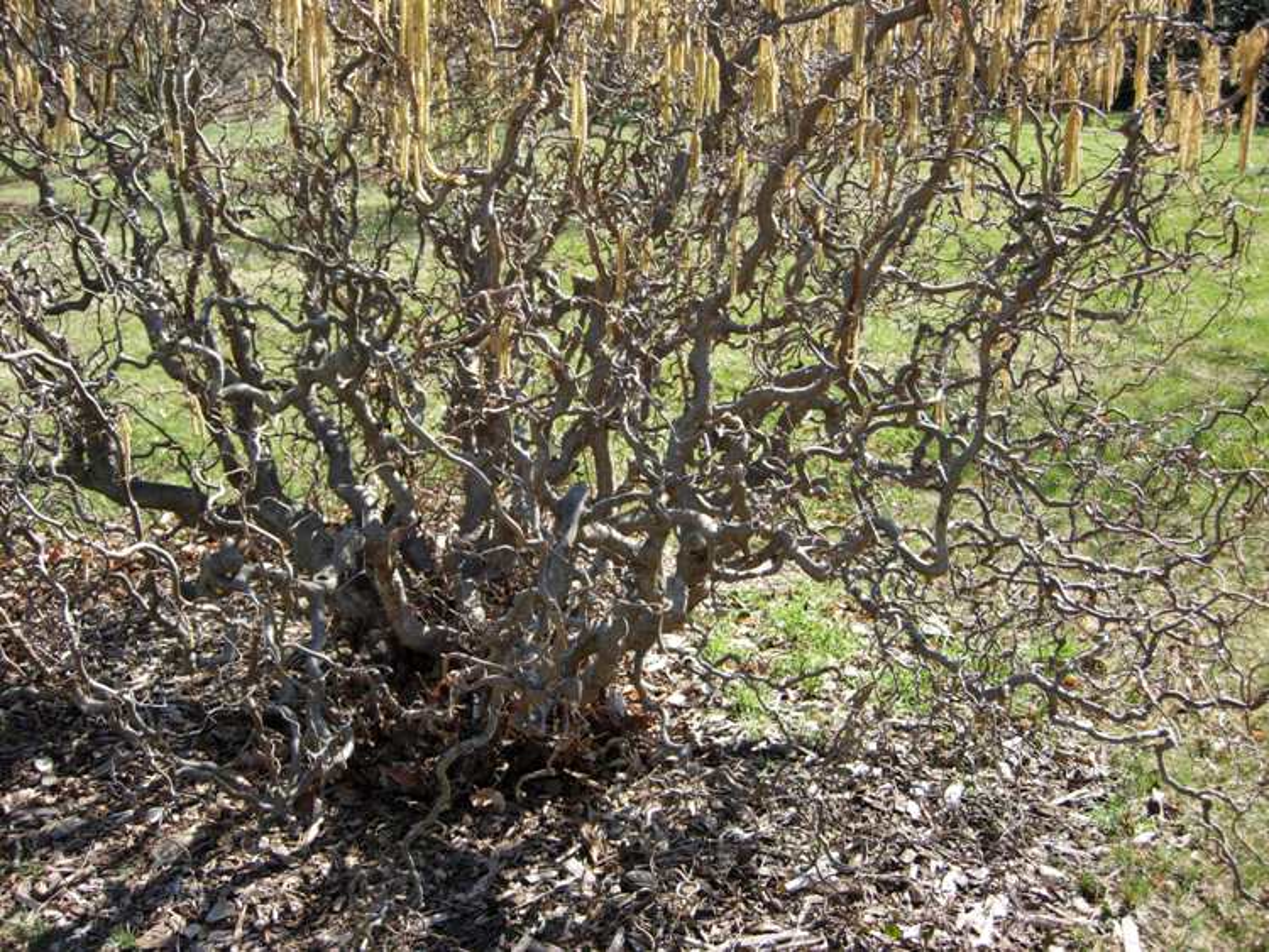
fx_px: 1320
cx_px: 634
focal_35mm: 36
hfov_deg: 51.3
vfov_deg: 39.7
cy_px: 476
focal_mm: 7.5
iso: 50
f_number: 2.7
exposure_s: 1/373
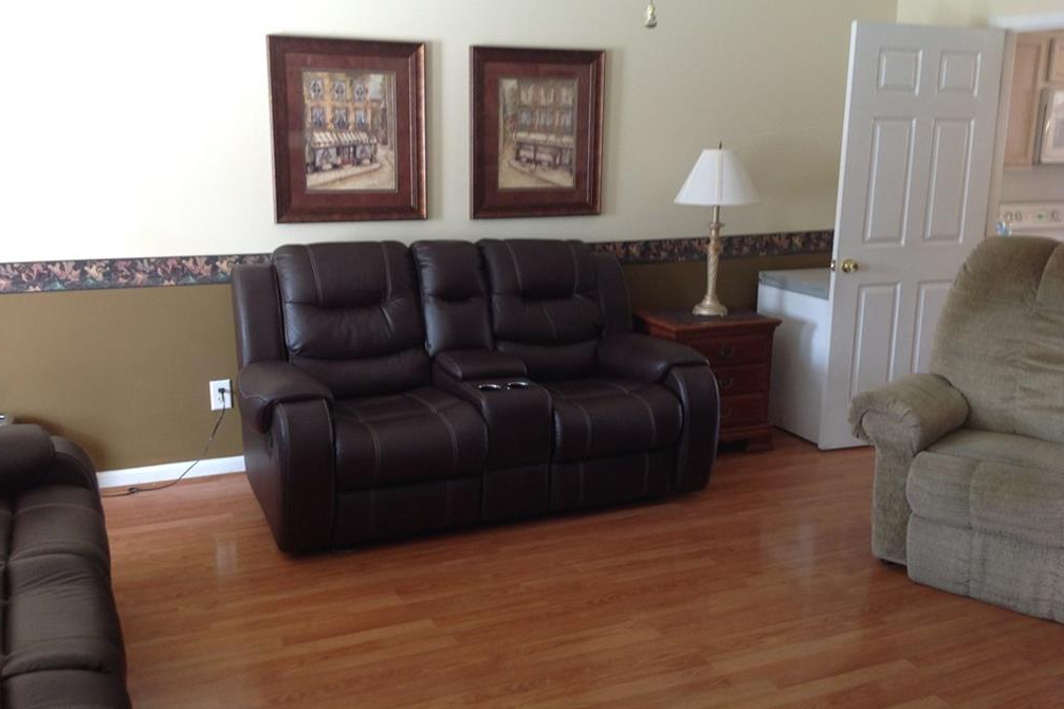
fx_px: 1093
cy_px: 338
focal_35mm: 37
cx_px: 531
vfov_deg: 35.9
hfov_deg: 51.9
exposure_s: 1/15
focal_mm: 4.28
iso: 80
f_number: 2.4
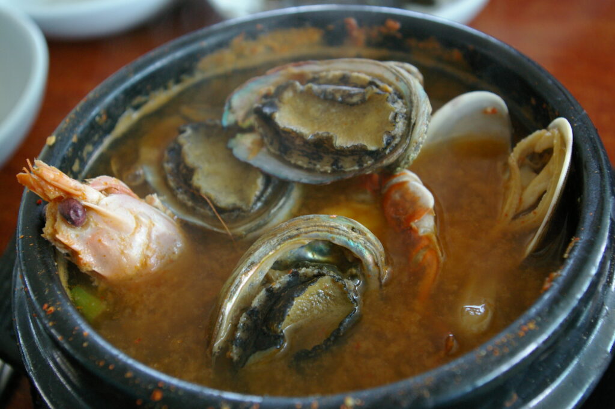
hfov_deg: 40.0
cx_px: 308
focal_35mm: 50
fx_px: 845
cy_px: 204
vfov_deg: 27.2
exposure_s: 1/60
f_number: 5.6
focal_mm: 33
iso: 800
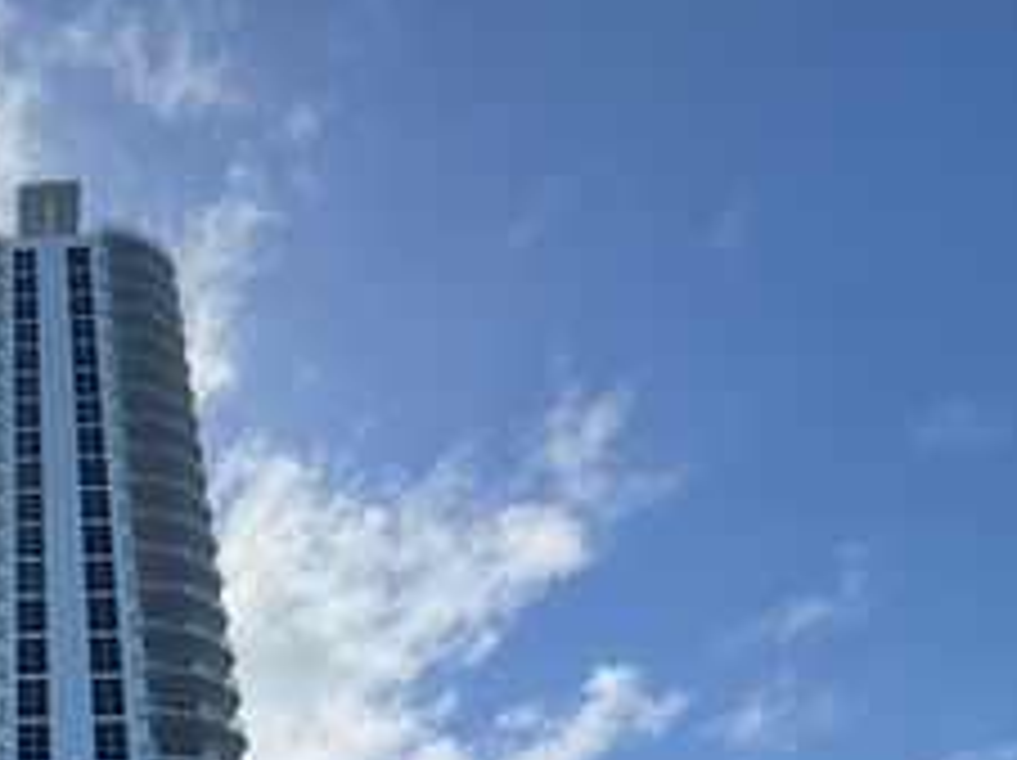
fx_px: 910
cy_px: 803
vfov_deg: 38.8
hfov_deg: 46.1
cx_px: -58
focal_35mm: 31
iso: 32
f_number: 2.2
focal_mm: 2.22
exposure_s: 1/1235
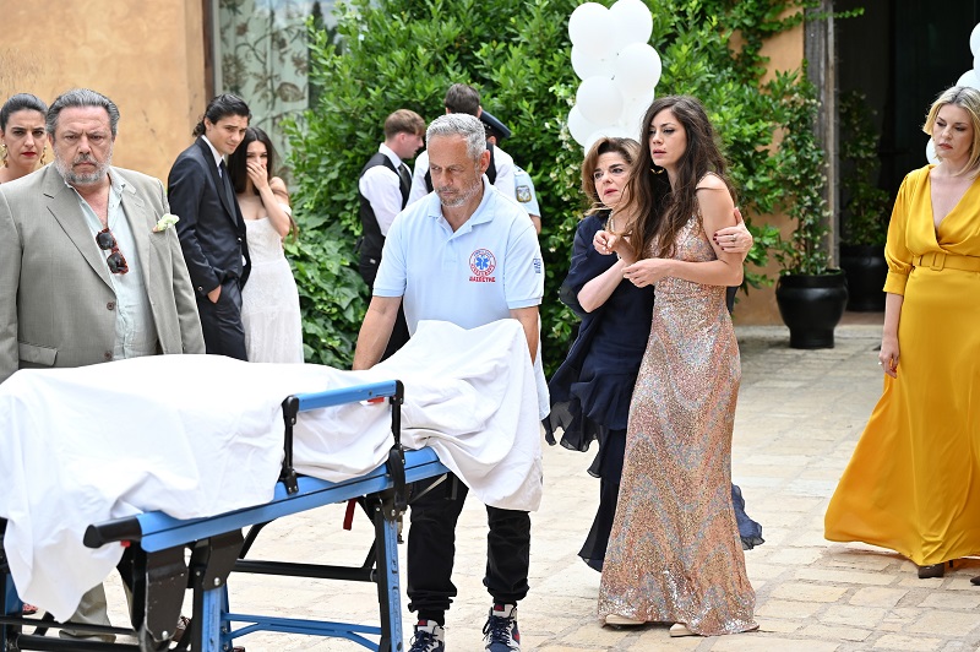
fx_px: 1659
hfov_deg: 32.9
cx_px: 490
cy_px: 326
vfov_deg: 22.2
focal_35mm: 61
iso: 250
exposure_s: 1/500
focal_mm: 61
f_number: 4
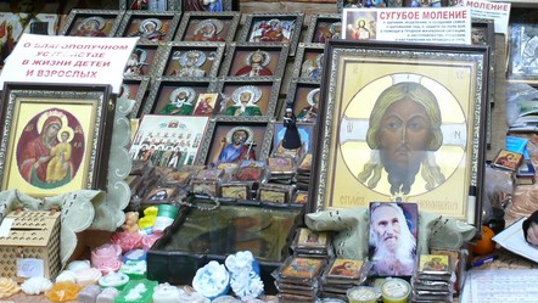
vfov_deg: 17.3
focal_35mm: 69
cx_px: 424
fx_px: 985
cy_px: 37
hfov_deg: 29.9
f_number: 2.8
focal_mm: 7.4
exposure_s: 1/30
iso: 160
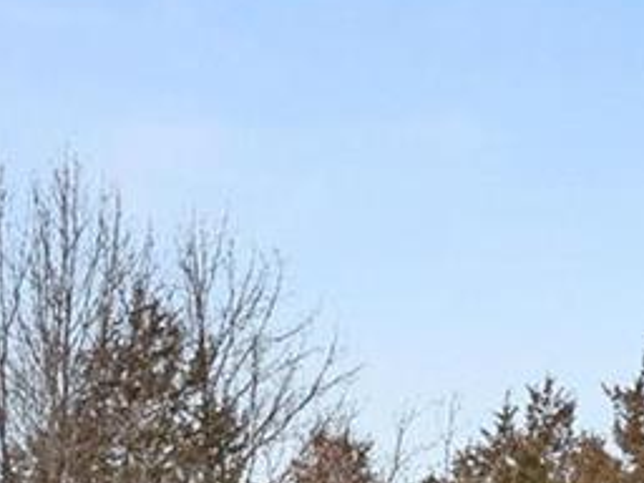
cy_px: 825
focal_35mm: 108
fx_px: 2009
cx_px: 1225
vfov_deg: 12.7
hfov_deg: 15.2
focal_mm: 9
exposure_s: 1/320
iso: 400
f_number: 8
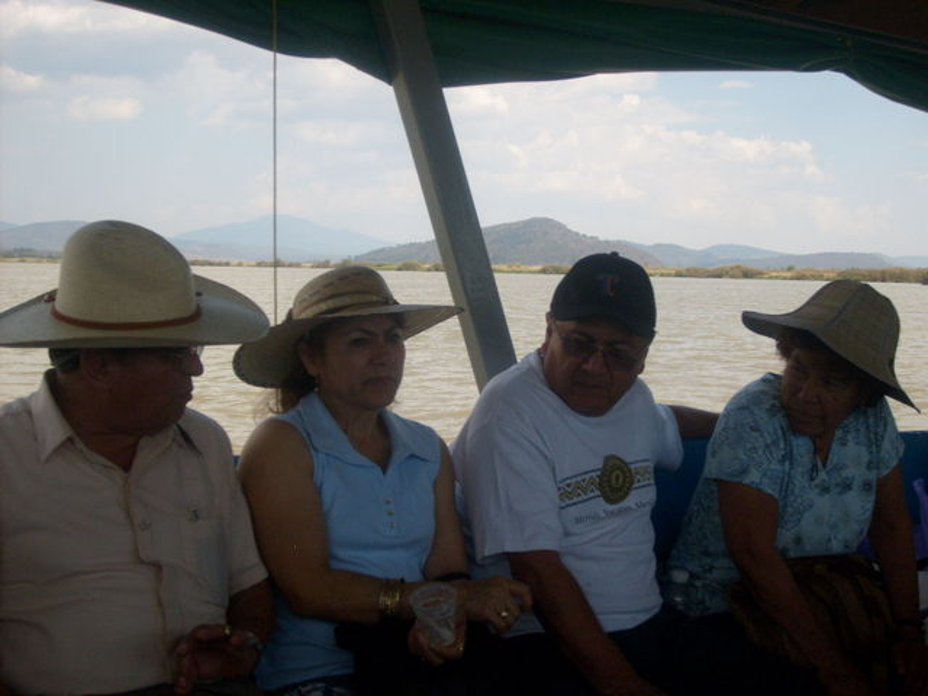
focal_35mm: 52
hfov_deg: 36.8
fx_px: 1394
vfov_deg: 28.0
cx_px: 464
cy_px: 348
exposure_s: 1/180
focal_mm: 8.7
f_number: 8.4
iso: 80
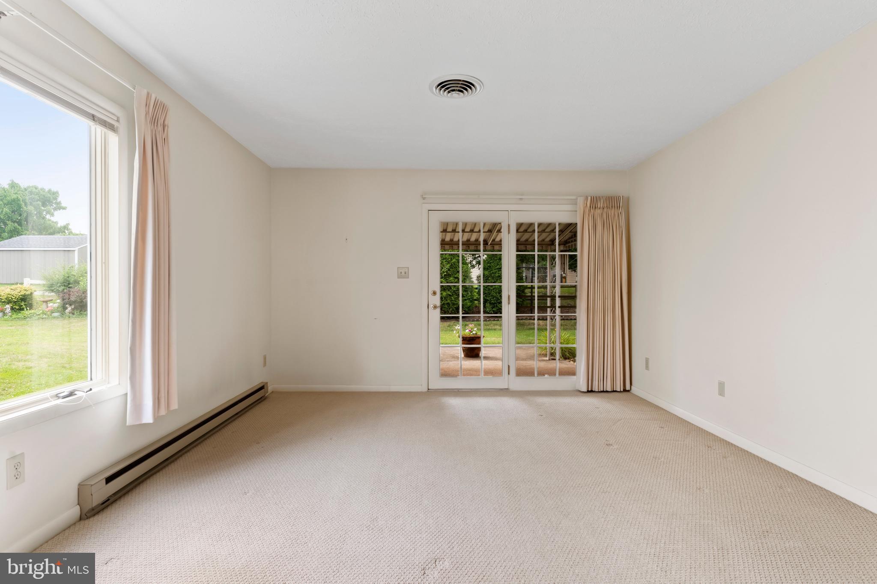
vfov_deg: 67.4
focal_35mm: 18
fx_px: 438
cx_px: 438
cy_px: 292
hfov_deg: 90.0
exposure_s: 1/13
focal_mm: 18
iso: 500
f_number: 8
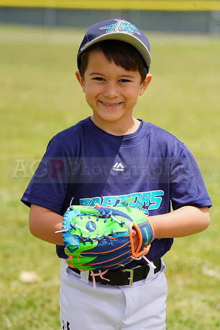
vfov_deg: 8.3
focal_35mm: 247
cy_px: 165
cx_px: 110
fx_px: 2263
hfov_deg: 5.6
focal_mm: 247
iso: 100
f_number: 9
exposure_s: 1/250
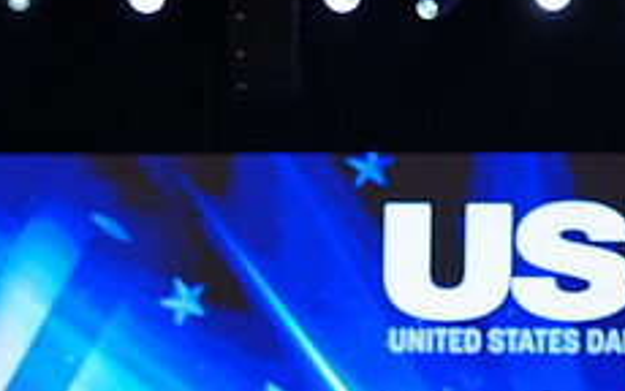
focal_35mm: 144
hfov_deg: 14.5
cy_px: 679
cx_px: 230
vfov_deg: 8.8
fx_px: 2454
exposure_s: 1/400
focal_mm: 56
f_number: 2
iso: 200
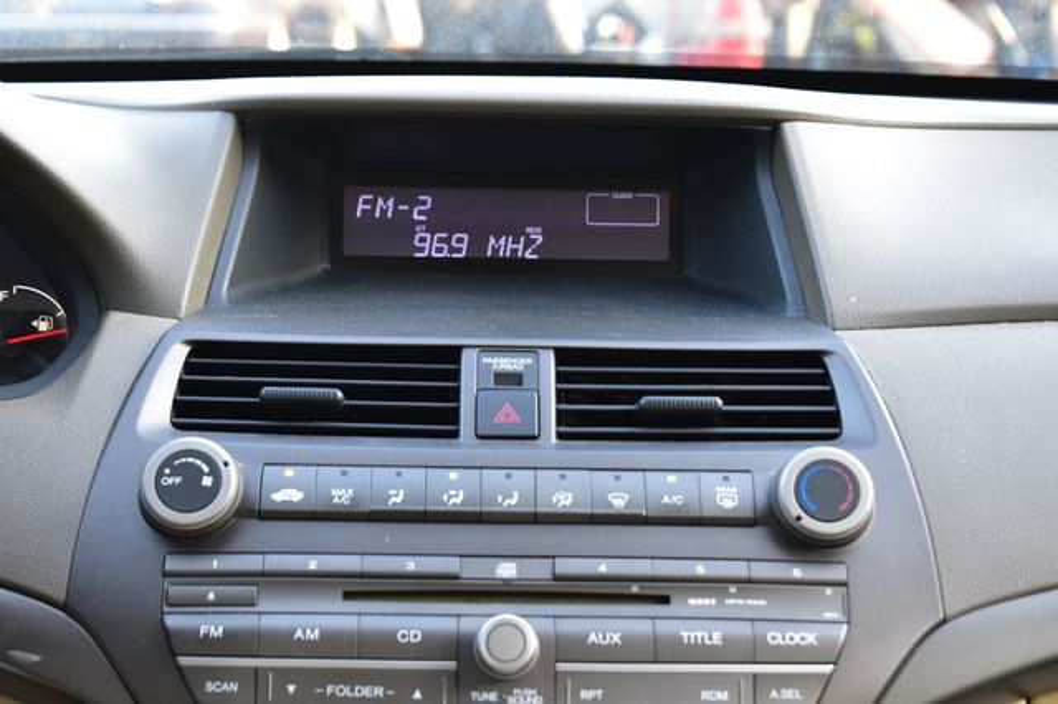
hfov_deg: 24.6
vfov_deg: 16.5
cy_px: 352
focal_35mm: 82
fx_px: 2423
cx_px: 529
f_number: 6.3
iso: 500
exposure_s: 1/15
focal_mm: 55
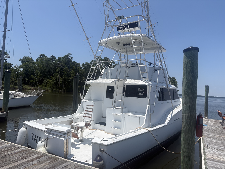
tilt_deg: +2.9
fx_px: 169
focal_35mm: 26
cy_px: 84
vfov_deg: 53.1
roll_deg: -3.3
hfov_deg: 67.3
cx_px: 112
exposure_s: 1/5814
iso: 50
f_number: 1.6
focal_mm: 5.96
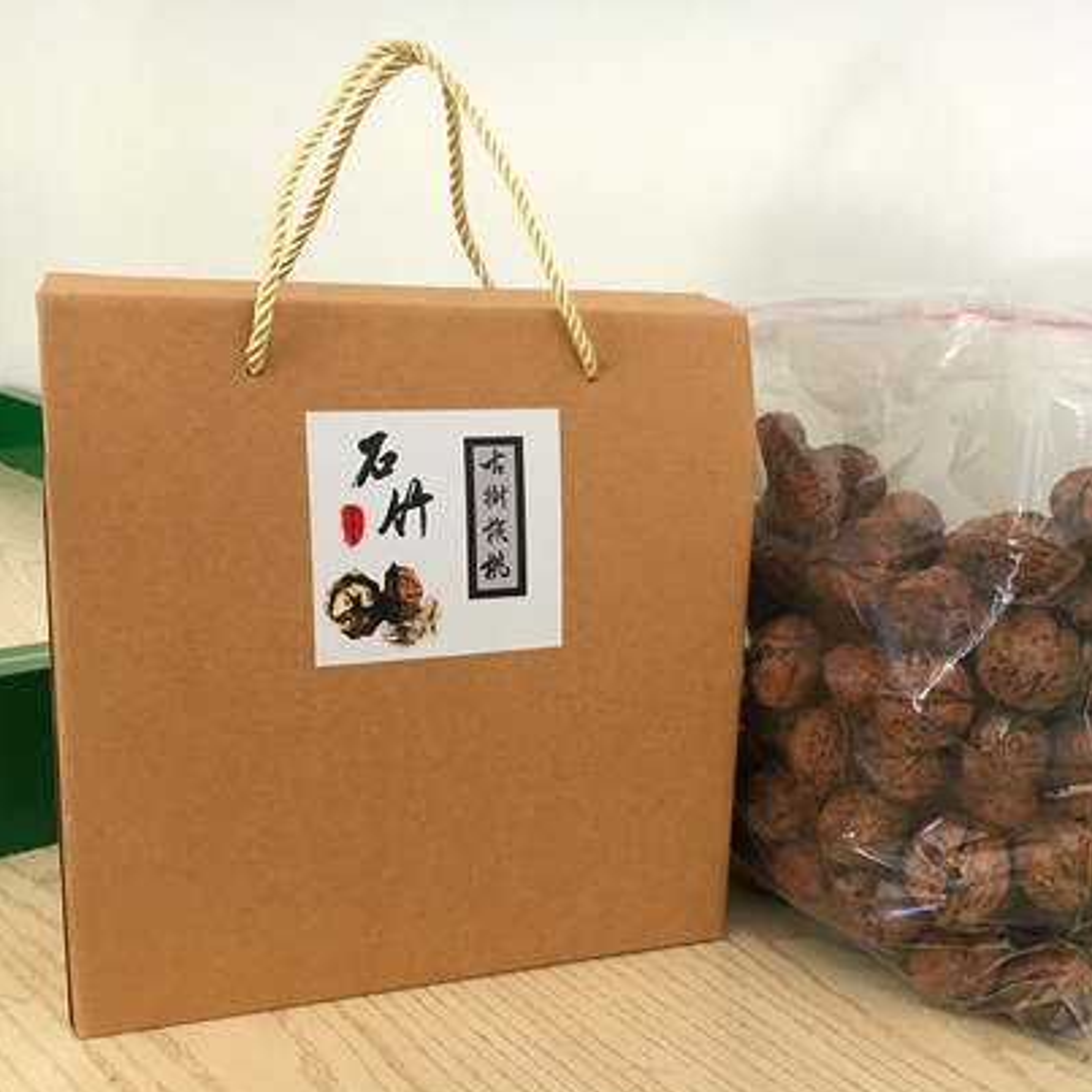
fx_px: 1249
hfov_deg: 47.0
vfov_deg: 47.2
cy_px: 555
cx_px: 650
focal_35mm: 35
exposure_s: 1/33
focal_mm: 4.15
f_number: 2.2
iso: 100
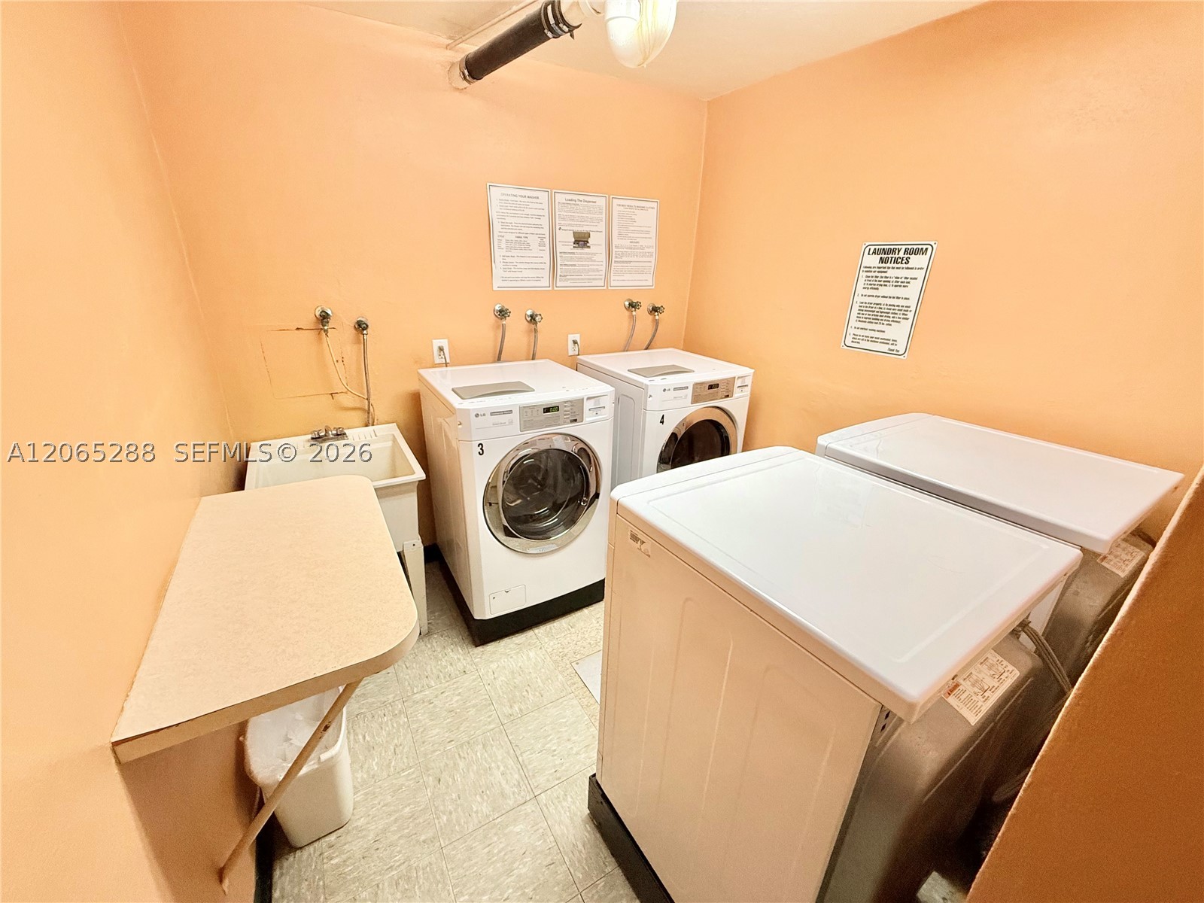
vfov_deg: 85.7
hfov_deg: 102.1
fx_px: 487
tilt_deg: -20.8
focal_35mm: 14
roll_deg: -2.2
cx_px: 602
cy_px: 452
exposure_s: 1/120
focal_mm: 2.22
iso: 250
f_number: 2.2
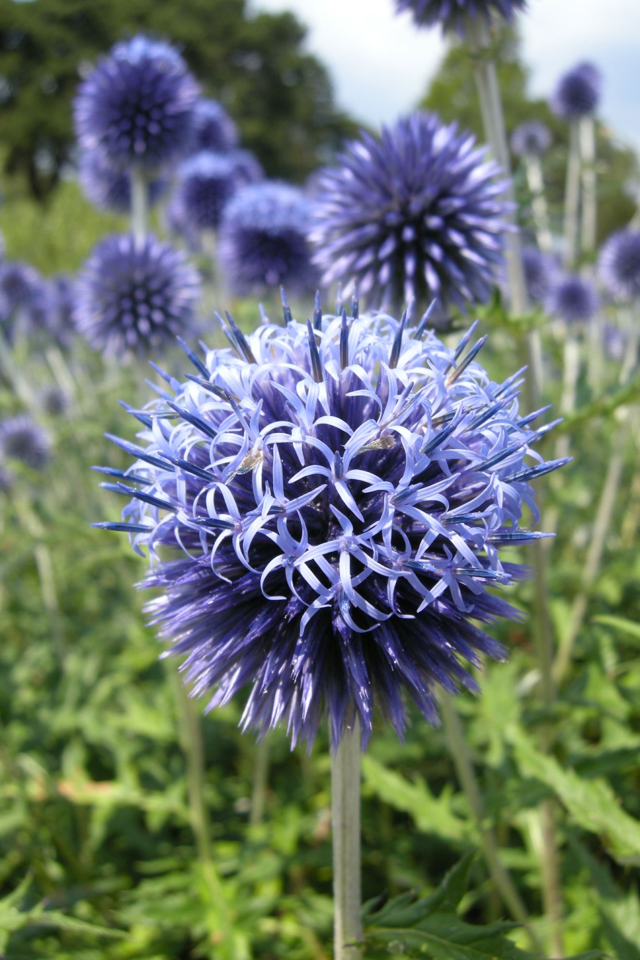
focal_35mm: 37
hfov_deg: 35.9
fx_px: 987
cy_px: 477
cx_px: 357
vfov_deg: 51.9
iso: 64
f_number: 4.8
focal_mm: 7.5
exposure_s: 1/212
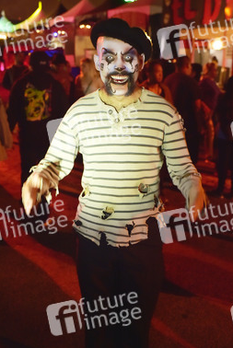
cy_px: 176
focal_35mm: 37
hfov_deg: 36.0
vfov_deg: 51.8
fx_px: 358
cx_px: 121
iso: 1250
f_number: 4
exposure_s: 1/125
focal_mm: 35
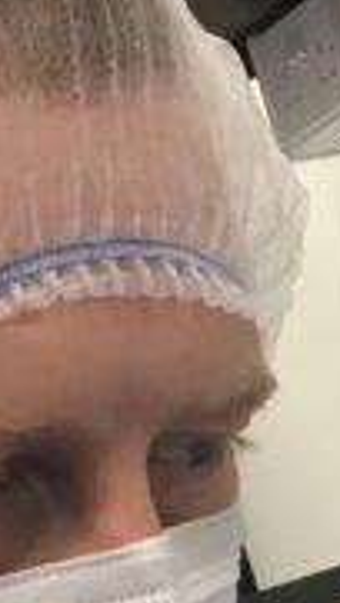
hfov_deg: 6.4
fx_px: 2865
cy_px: 1089
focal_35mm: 179
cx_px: 893
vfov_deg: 11.2
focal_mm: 4.15
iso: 40
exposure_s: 1/33
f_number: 2.2
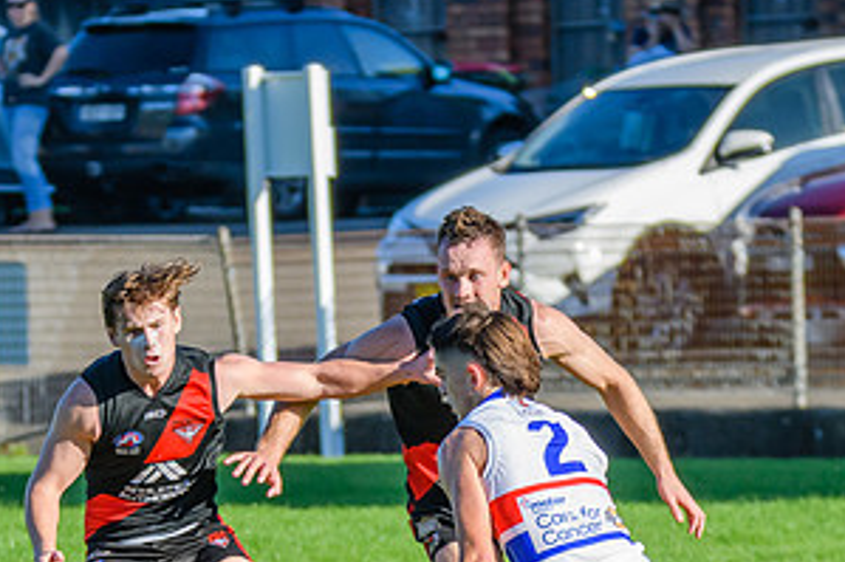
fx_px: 15858
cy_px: 715
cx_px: 164
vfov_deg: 2.0
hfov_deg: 3.1
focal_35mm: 676
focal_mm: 210
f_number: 6.3
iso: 800
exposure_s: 1/2000
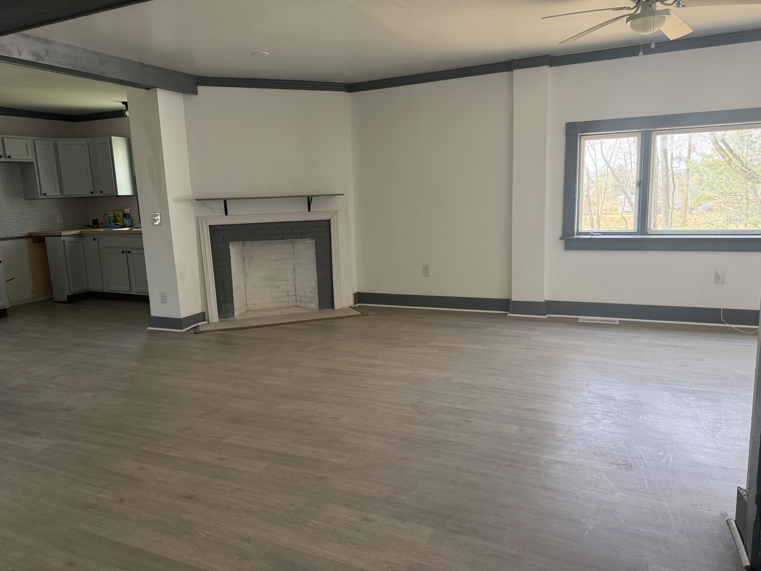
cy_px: 286
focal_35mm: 24
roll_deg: +2.2
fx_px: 528
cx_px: 380
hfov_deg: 71.6
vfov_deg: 56.8
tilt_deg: -9.4
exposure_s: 1/201
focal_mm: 6.76
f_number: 1.78
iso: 200
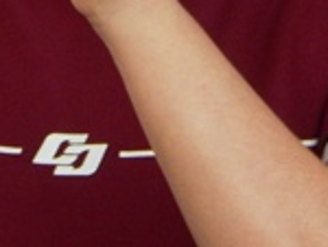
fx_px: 6131
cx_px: 104
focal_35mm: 646
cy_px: -155
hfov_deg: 3.1
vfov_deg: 2.3
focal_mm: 32.8
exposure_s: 1/125
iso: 400
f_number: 5.3
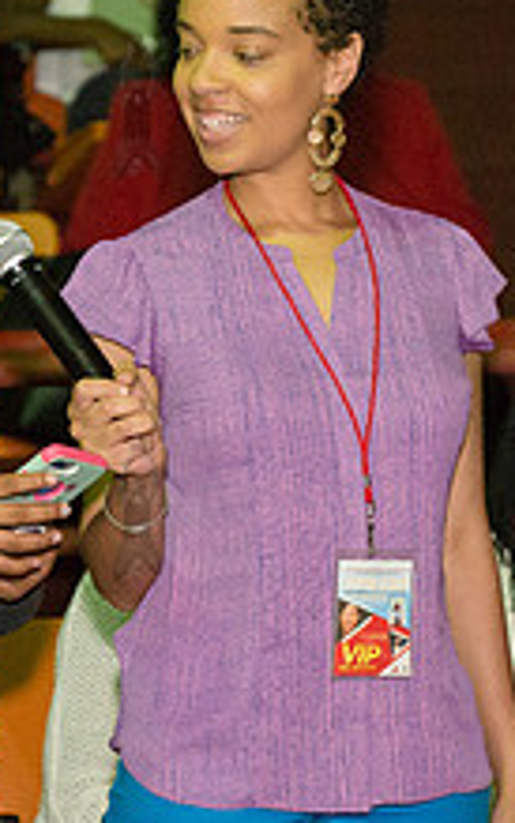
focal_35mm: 236
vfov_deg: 8.9
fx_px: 5296
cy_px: 445
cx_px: 42
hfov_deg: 5.6
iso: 3200
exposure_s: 1/400
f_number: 3.2
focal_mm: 70
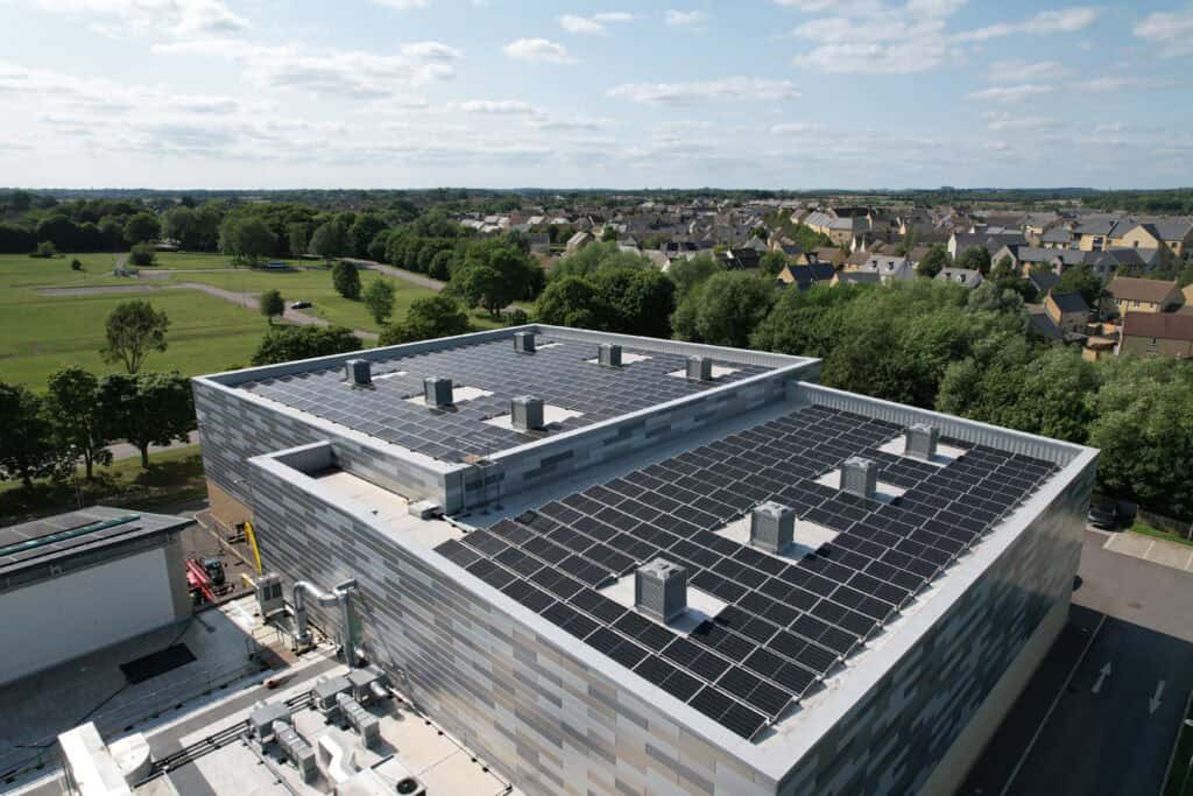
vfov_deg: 57.2
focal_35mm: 22
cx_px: 596
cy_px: 398
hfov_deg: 78.6
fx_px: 729
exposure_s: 1/2500
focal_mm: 8.4
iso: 100
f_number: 2.8
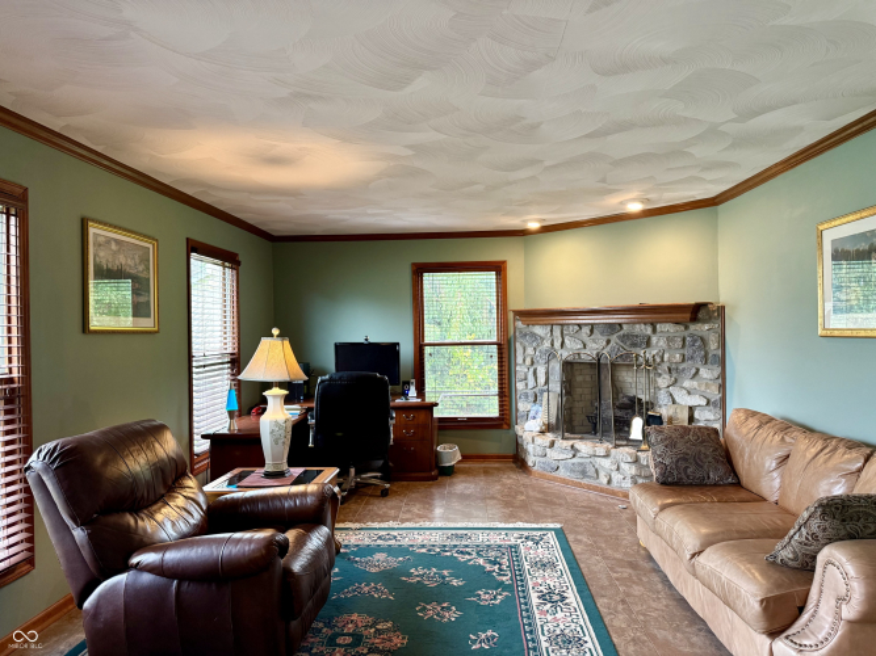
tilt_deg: +0.8
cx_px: 438
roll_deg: +1.6
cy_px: 328
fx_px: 607
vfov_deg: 56.8
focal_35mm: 24
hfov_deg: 71.6
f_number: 1.78
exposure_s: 1/60
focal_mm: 6.76
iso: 200
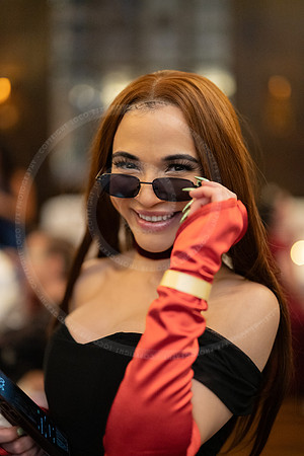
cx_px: 152
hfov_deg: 27.0
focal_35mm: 50
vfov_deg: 39.6
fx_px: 633
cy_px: 228
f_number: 1.2
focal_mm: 50
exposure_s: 1/125
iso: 6400
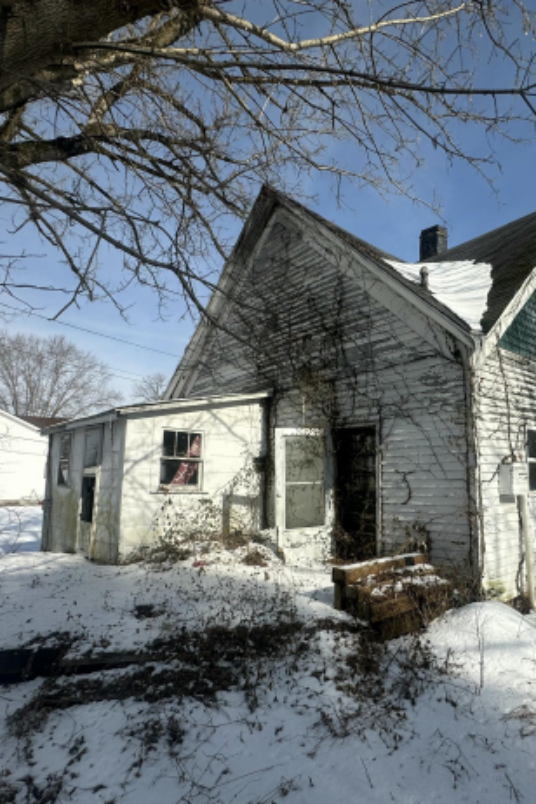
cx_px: 379
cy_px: 430
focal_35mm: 21
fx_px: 469
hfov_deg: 57.5
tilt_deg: +4.6
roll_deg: -0.6
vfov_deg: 81.1
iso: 50
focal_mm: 2.22
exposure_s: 1/3610
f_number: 2.2
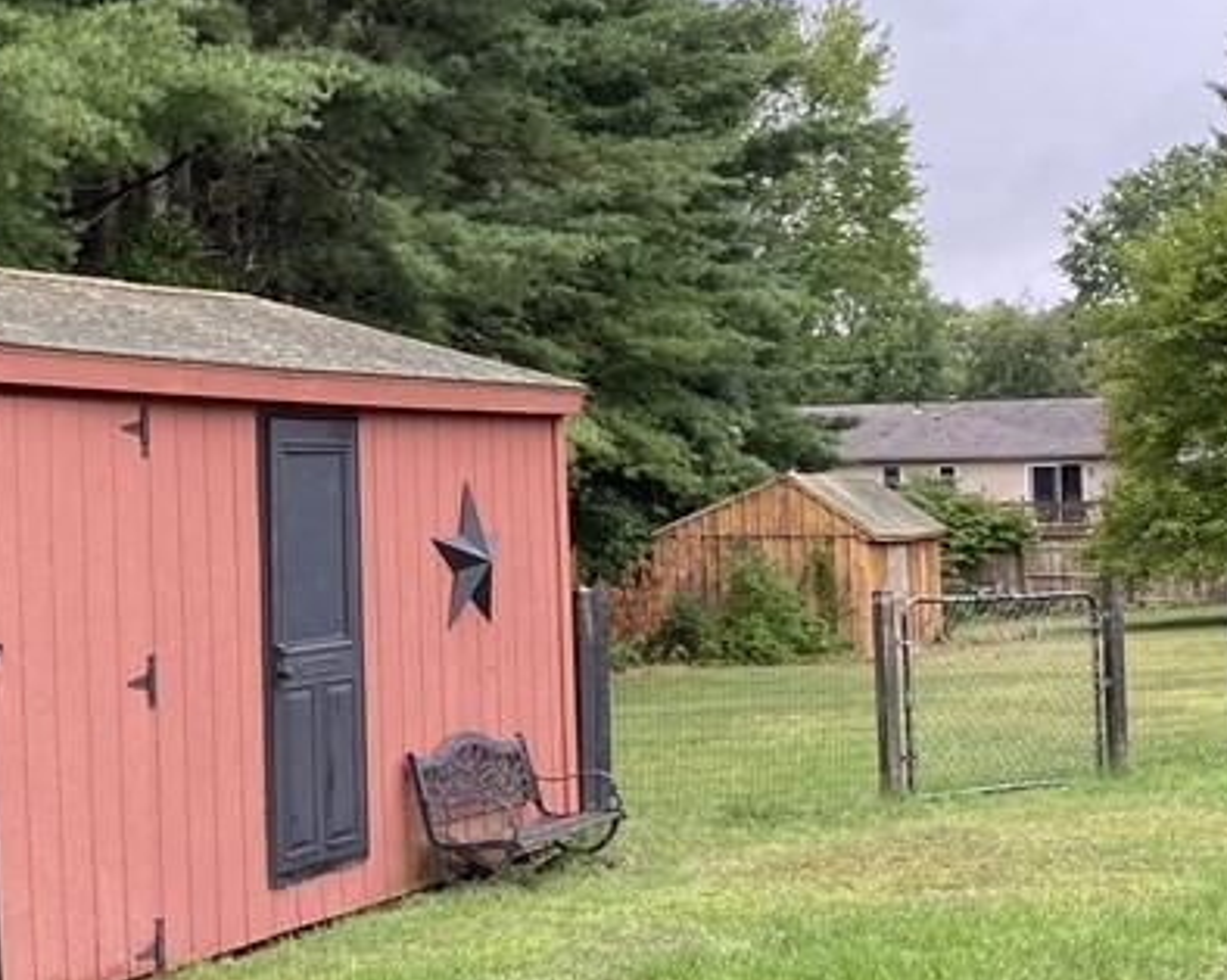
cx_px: 352
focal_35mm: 66
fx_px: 2396
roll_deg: +0.5
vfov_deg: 23.1
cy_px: 442
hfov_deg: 28.4
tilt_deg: +0.8
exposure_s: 1/170
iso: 32
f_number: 1.8
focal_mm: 4.25
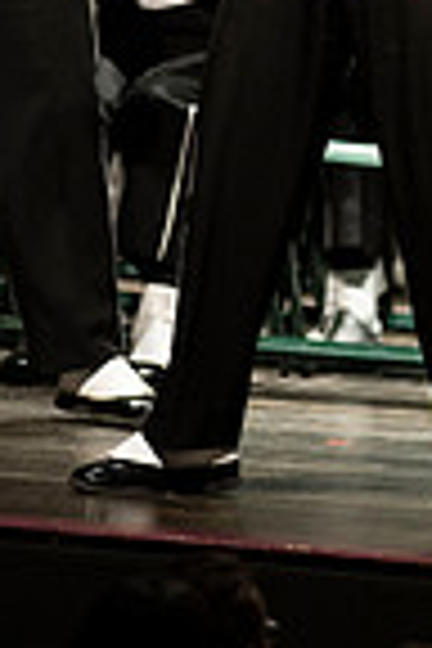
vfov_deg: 2.2
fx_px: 16901
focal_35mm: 939
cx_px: 335
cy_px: -279
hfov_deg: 1.5
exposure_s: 1/500
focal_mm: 300
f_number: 2.8
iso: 3200
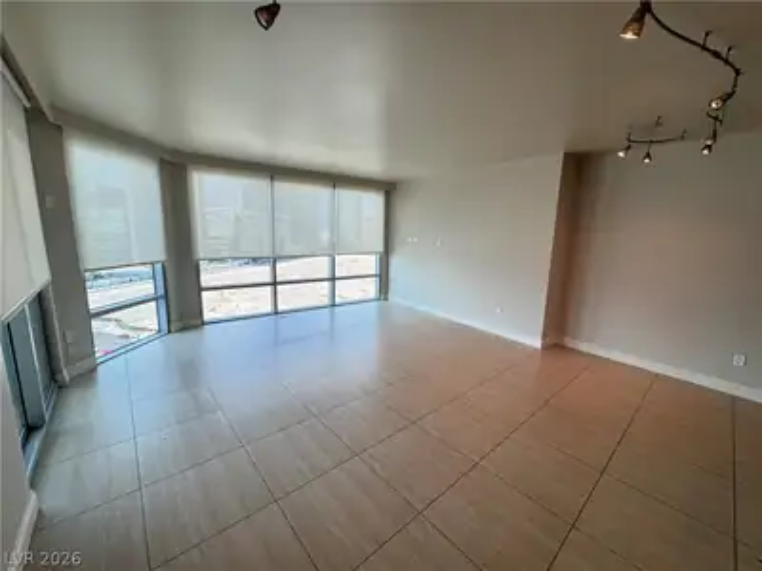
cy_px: 286
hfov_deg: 102.1
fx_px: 308
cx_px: 381
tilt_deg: -10.4
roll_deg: -1.1
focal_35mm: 14
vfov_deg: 85.7
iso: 40
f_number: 2.2
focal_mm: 2.22
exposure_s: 1/152
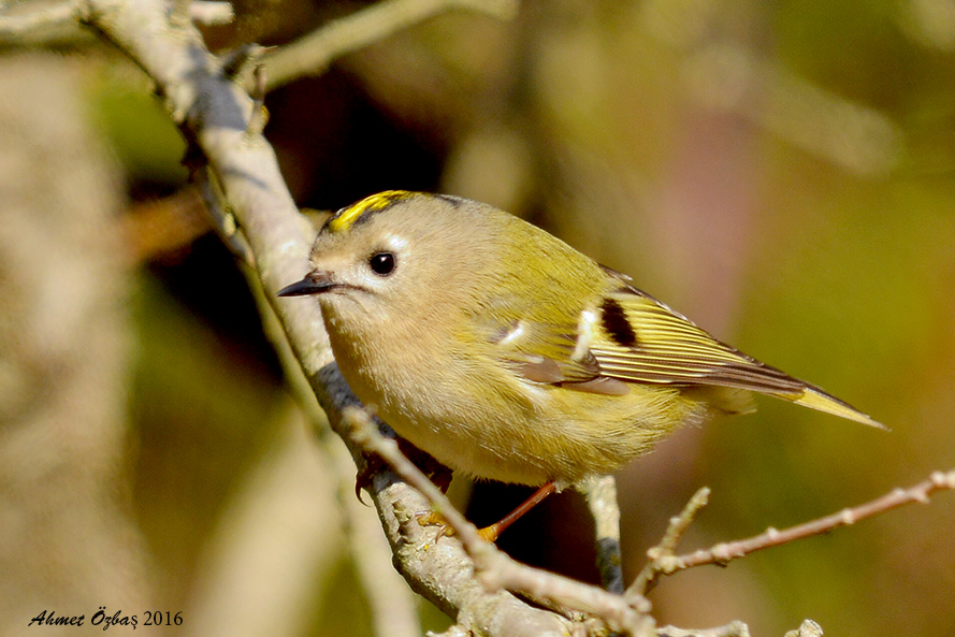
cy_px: 318
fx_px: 13424
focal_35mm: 506
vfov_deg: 2.7
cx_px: 474
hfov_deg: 4.1
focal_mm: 500
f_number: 6.3
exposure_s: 1/800
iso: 400
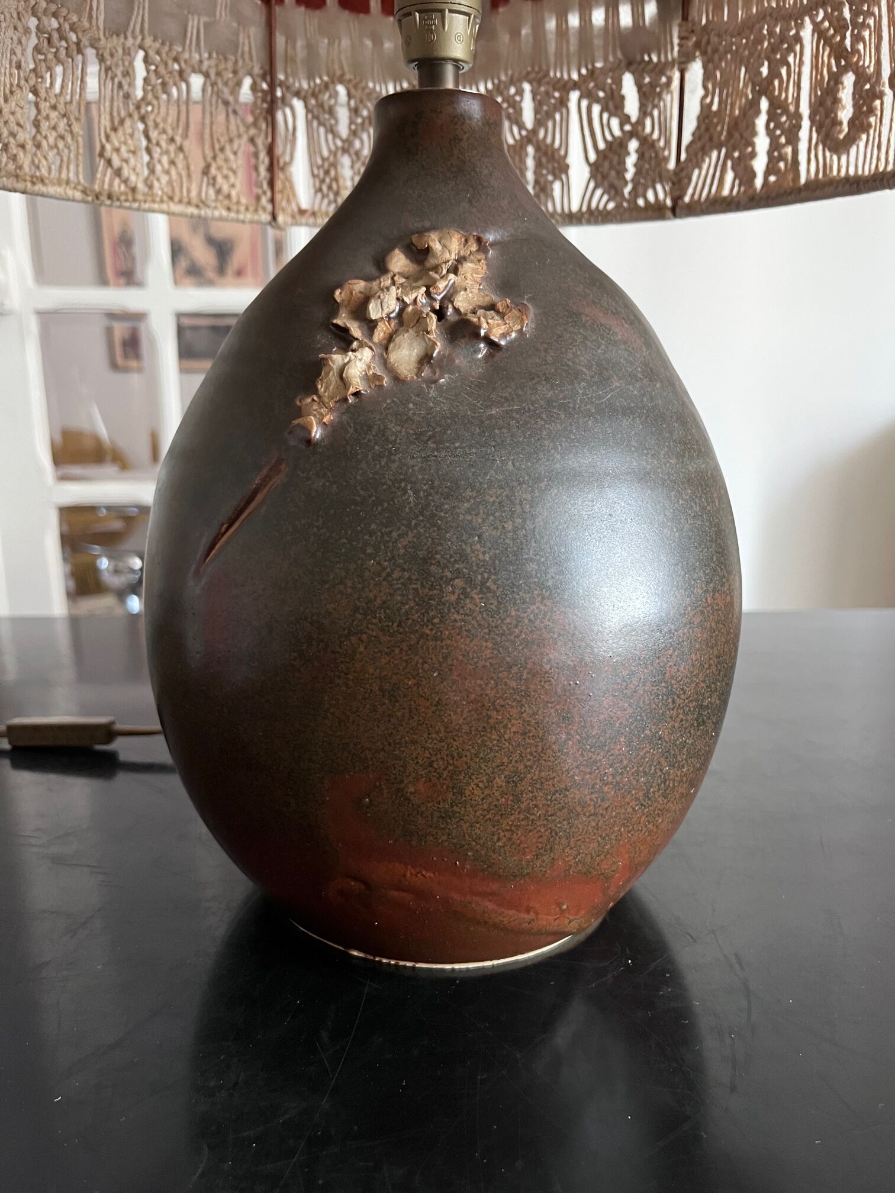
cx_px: 448
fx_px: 896
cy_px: 596
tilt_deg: -14.1
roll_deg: +0.4
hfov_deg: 53.1
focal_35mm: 26
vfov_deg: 67.3
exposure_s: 1/40
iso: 400
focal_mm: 5.1
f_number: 1.6
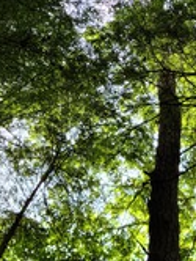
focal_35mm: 101
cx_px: 204
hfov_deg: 14.4
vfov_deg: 19.3
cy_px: 69
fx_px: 761
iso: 40
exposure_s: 1/119
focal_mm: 5.9
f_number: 2
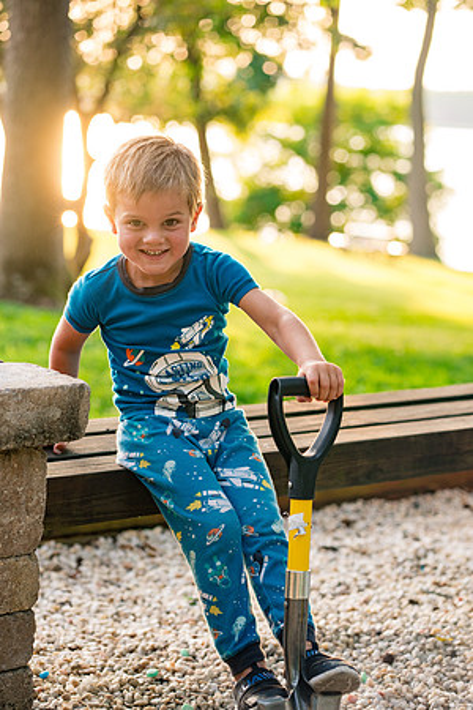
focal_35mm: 85
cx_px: 236
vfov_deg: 23.9
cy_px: 355
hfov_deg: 16.1
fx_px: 1675
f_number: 3.5
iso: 1000
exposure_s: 1/320
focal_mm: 85
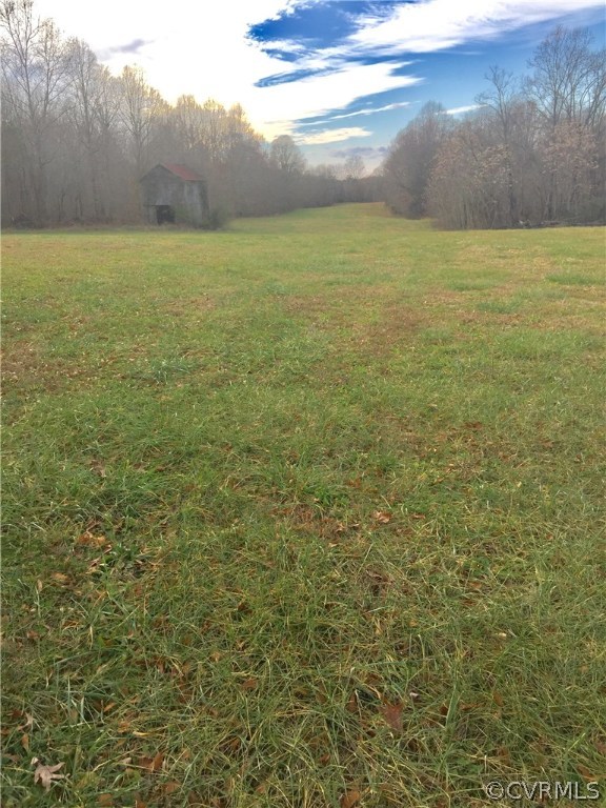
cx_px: 303
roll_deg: +2.4
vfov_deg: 61.7
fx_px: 677
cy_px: 404
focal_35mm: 29
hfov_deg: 48.2
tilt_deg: -17.1
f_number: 2.2
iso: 32
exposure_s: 1/746
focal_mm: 4.15
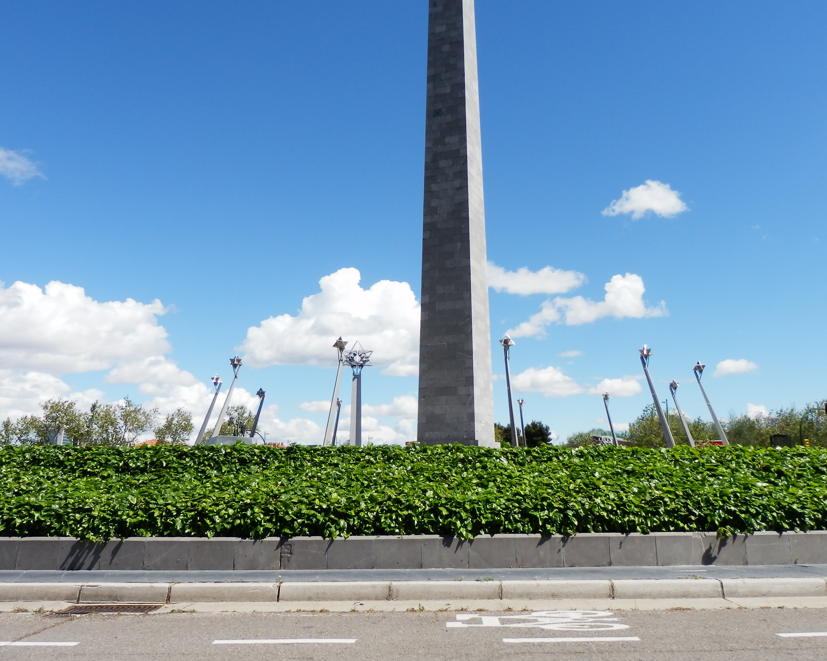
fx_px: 734
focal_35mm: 30
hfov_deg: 58.7
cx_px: 449
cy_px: 288
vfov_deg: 48.4
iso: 80
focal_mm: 4.5
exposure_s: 1/1600
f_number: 3
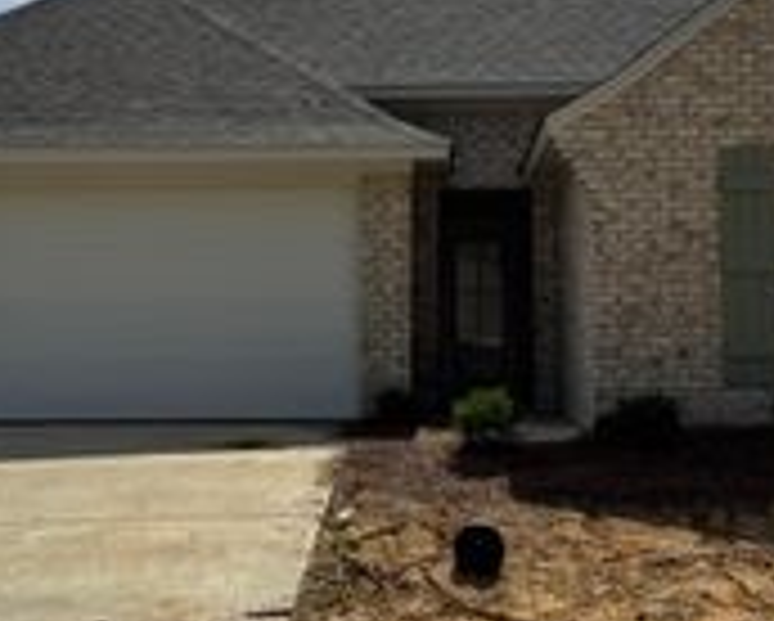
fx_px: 1559
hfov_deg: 27.9
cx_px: 378
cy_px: 241
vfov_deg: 22.5
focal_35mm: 68
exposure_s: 1/12346
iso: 80
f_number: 1.78
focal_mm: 6.76
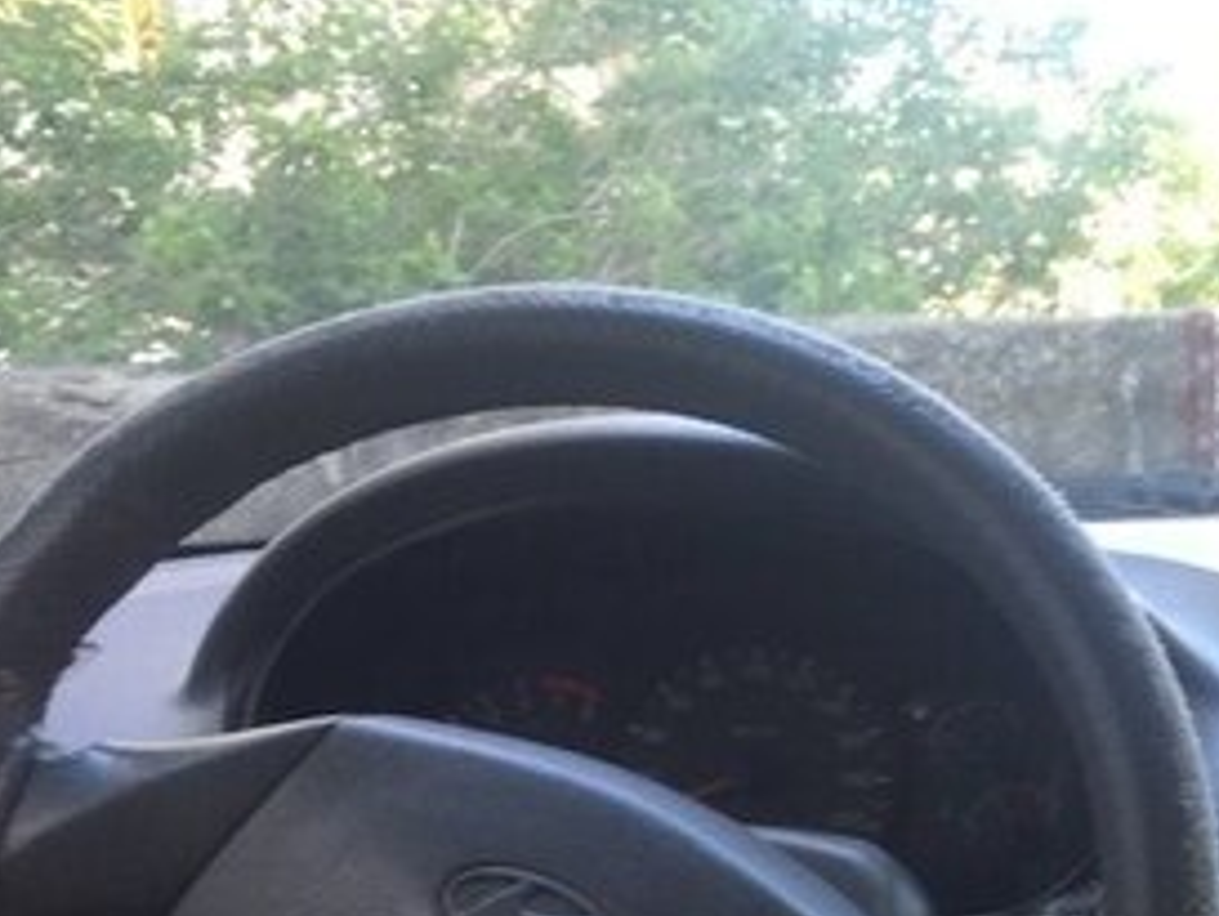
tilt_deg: -16.2
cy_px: 985
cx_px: 1438
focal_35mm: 70
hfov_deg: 25.2
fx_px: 2466
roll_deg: +0.3
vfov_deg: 20.2
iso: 40
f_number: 2.2
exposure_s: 1/50
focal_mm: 4.15
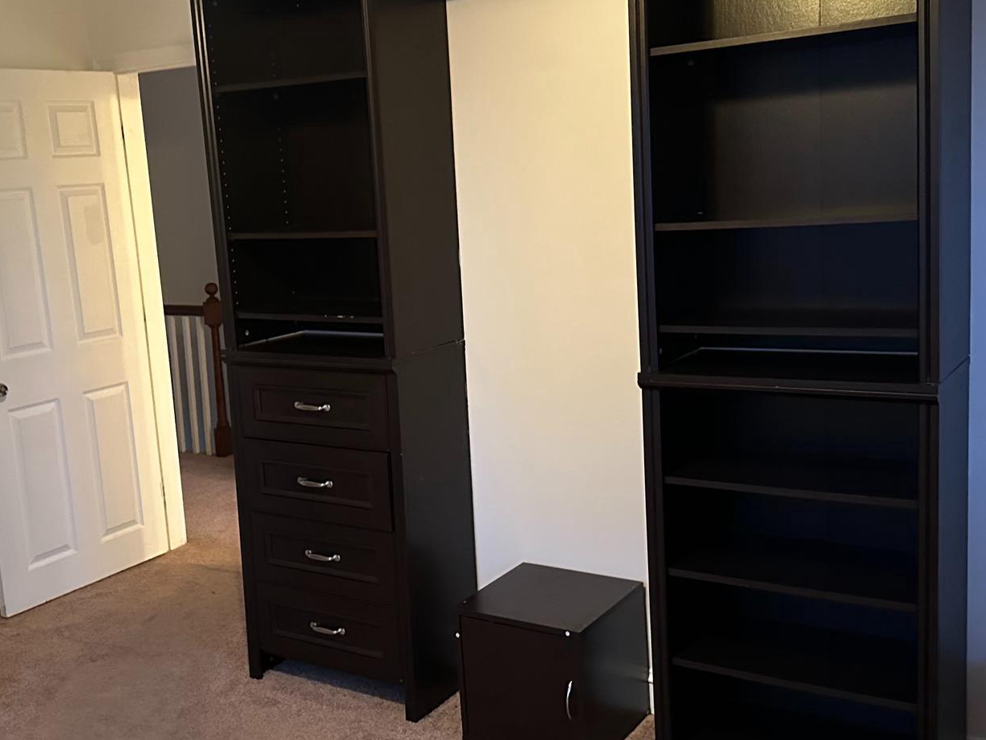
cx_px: 444
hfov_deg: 46.7
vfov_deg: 36.0
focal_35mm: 40
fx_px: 1139
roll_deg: +3.6
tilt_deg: -9.1
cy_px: 371
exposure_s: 1/30
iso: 800
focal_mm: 6.86
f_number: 1.78
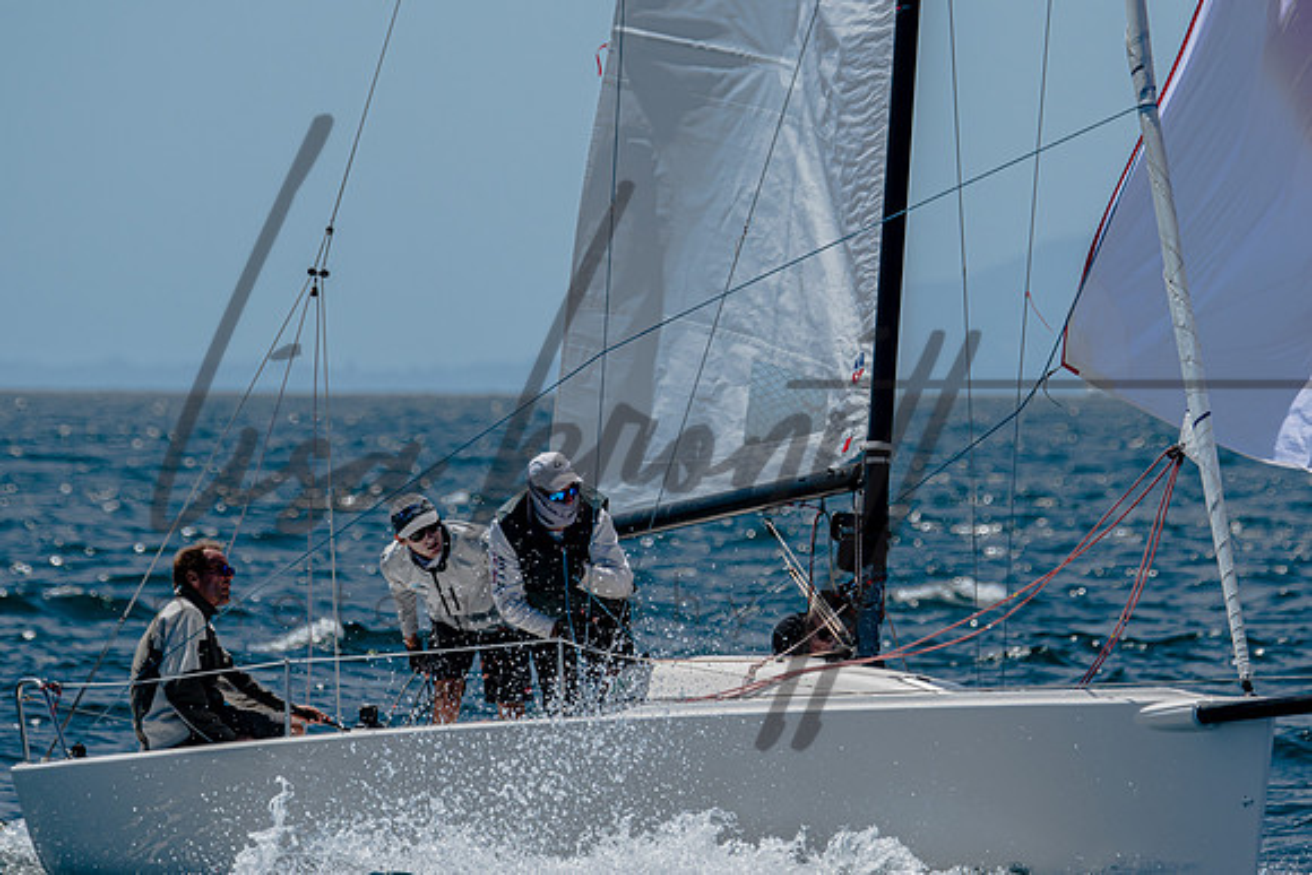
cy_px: 378
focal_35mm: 513
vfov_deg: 2.7
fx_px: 18706
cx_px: 755
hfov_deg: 4.0
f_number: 5.6
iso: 200
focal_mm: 290
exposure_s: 1/2000
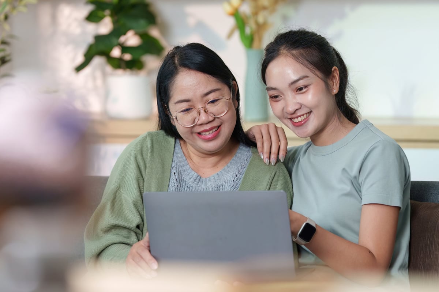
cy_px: 146
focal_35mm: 200
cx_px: 220
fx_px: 2438
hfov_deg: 10.3
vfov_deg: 6.9
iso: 2000
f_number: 4
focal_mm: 200
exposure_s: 1/250
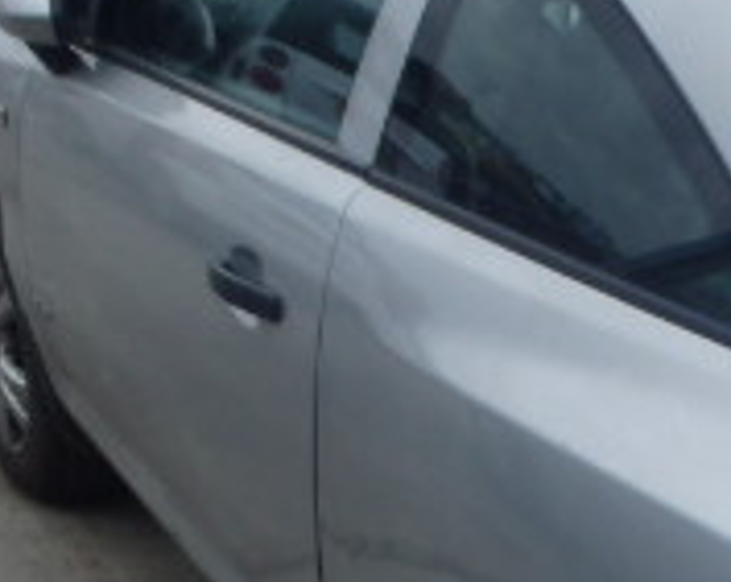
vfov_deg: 15.2
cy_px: 599
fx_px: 2138
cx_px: 995
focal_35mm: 99
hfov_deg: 17.9
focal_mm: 5
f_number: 3.9
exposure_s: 1/640
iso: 125
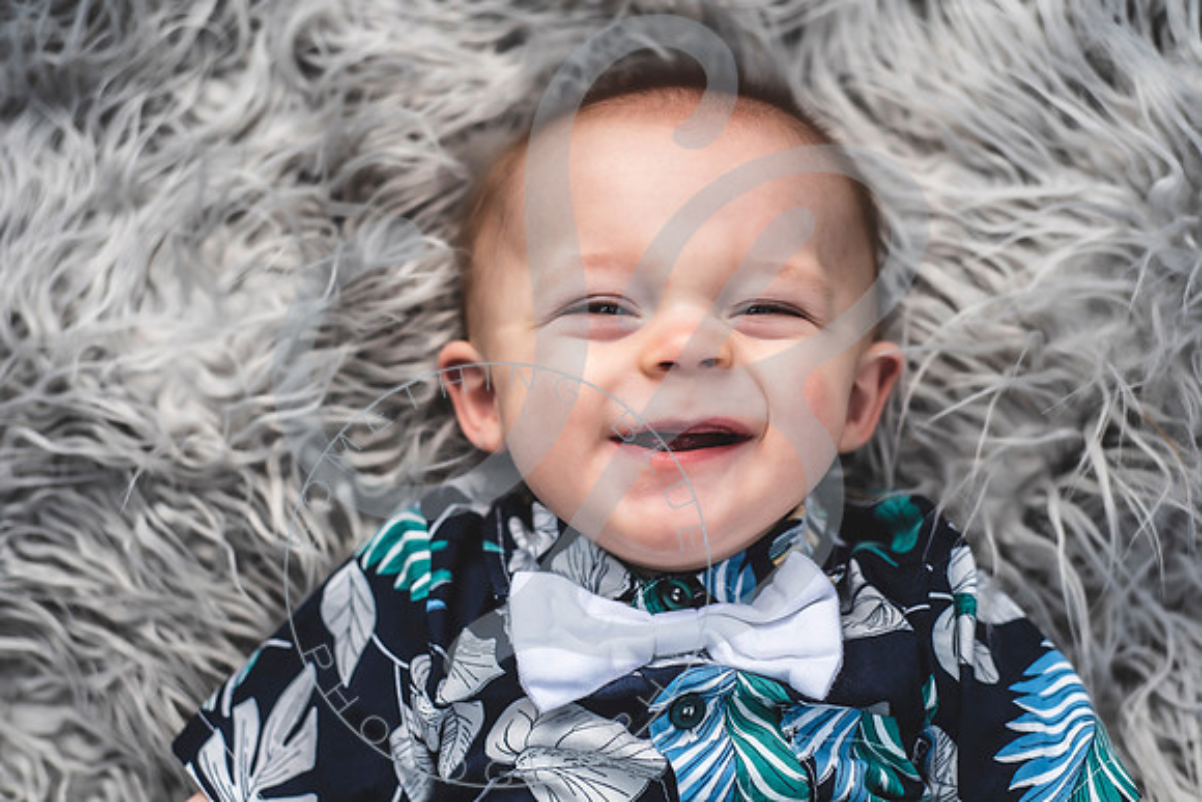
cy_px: 401
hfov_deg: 39.6
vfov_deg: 27.0
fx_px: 1670
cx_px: 601
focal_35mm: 50
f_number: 2.8
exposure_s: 1/1600
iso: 100
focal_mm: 50
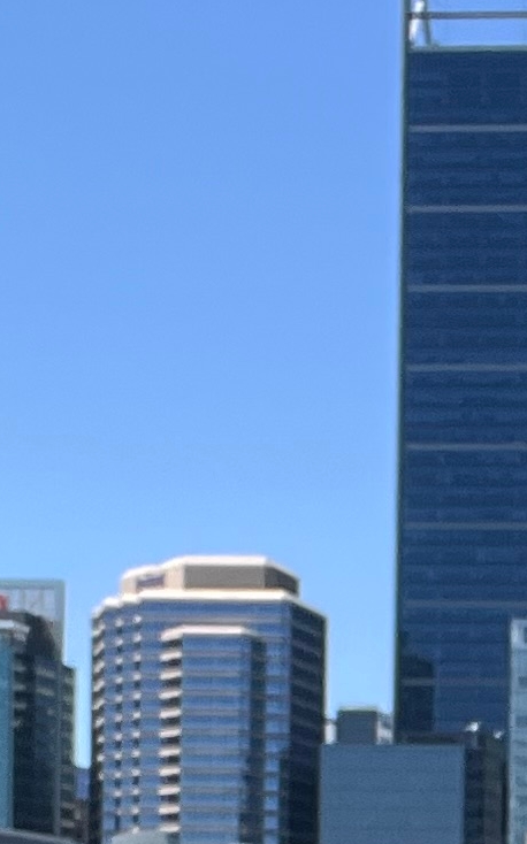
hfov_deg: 9.4
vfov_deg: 14.8
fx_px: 3083
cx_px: 883
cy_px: 1161
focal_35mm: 134
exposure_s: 1/643
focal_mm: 2.71
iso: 32
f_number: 2.2
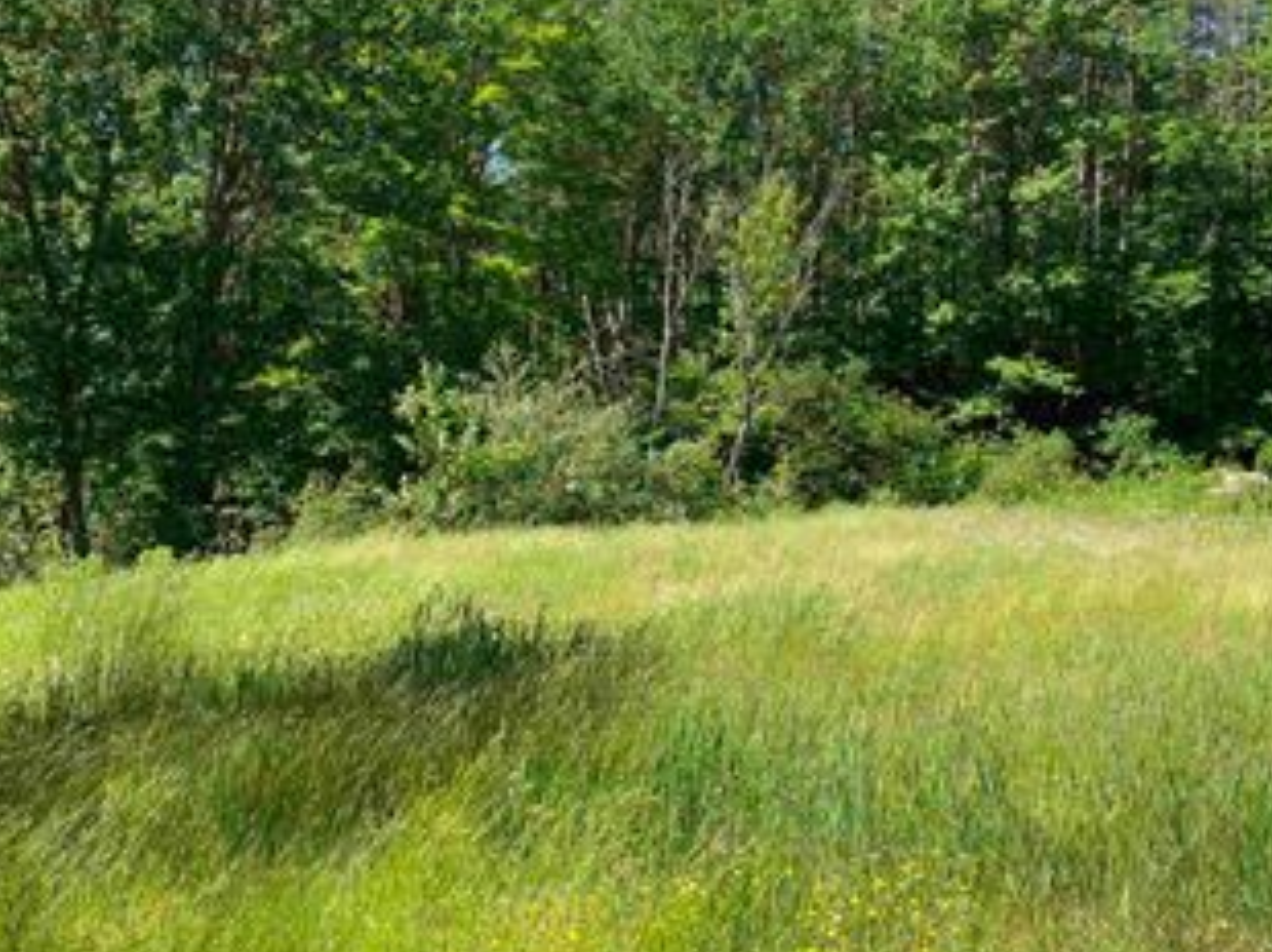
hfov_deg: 44.6
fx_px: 1542
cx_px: 759
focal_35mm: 42
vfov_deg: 34.0
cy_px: 330
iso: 32
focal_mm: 4.25
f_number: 1.8
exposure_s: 1/1232
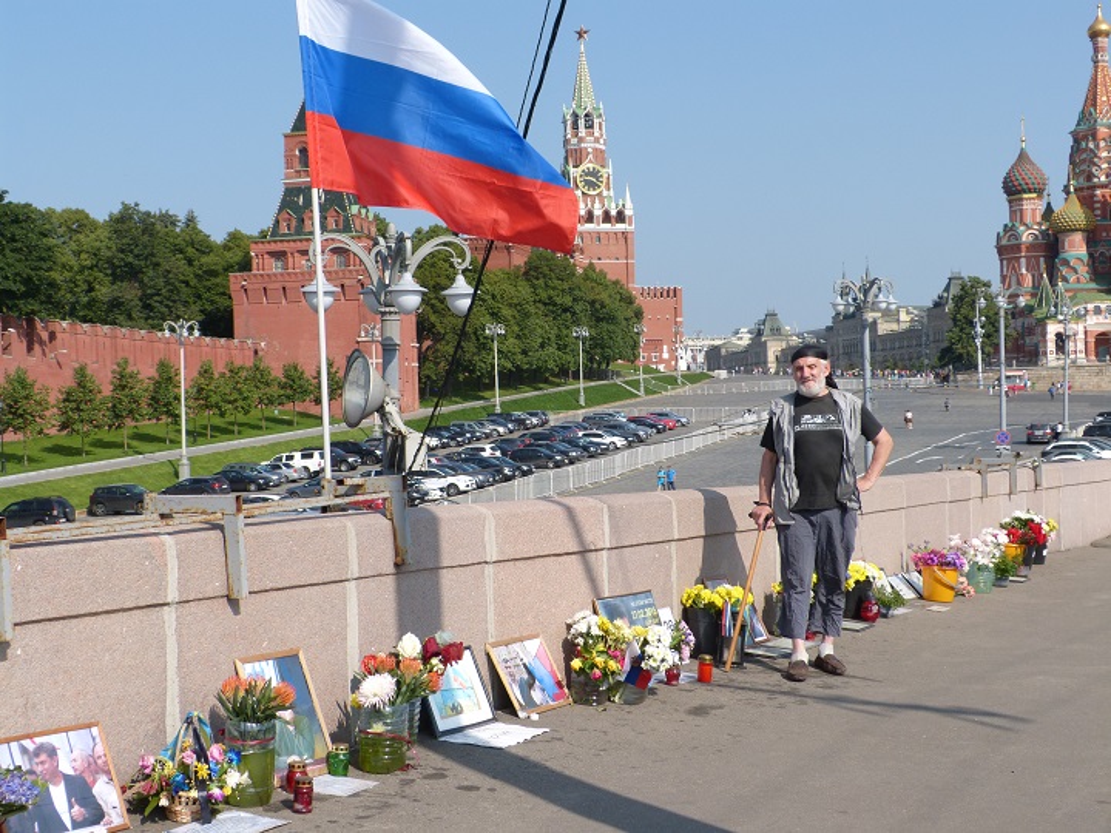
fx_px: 1508
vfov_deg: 30.9
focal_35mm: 47
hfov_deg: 40.4
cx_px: 556
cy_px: 416
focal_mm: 8.5
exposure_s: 1/1000
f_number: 4
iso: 100
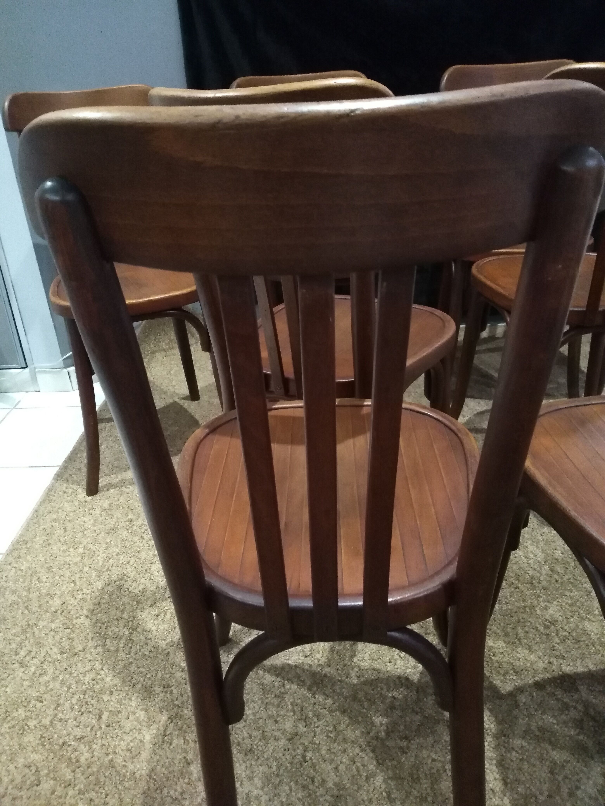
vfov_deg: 67.3
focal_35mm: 26
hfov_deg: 53.1
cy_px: 403
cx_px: 302
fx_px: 606
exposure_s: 1/14.3
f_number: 2
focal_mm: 3.54
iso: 1706
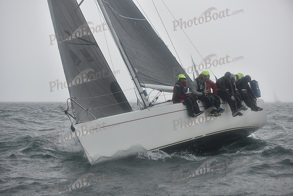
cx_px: 146
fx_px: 611
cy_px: 98
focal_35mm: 75
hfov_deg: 27.0
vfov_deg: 18.2
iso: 400
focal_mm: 75
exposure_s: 1/640
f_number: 4
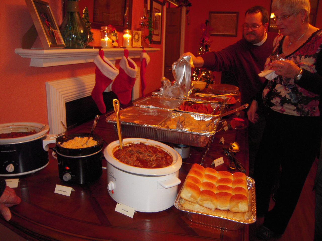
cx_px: 161
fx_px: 260
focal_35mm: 28
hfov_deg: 63.4
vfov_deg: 49.7
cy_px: 120
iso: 400
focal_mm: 5
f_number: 2.7
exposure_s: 1/25
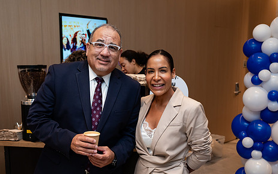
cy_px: 108
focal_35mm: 40
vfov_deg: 31.8
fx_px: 303
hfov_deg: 49.1
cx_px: 117
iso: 400
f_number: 3.2
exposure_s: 1/200
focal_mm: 29.5
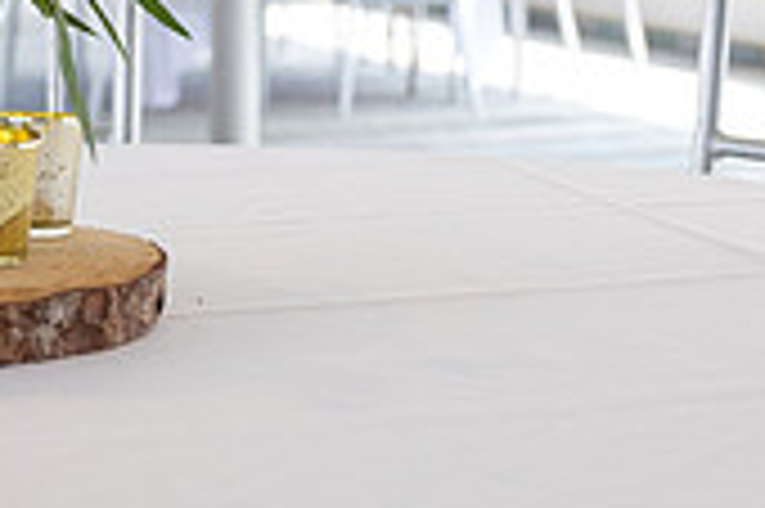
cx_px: 453
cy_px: -134
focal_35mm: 134
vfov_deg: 10.0
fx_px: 2845
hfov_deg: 15.3
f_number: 3.2
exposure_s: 1/400
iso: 500
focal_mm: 35
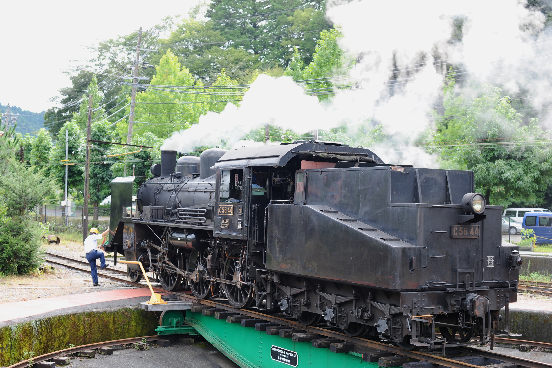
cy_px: 181
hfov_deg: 38.9
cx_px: 272
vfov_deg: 26.5
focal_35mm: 51
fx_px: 782
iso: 250
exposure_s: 1/250
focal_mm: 50
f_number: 4.5
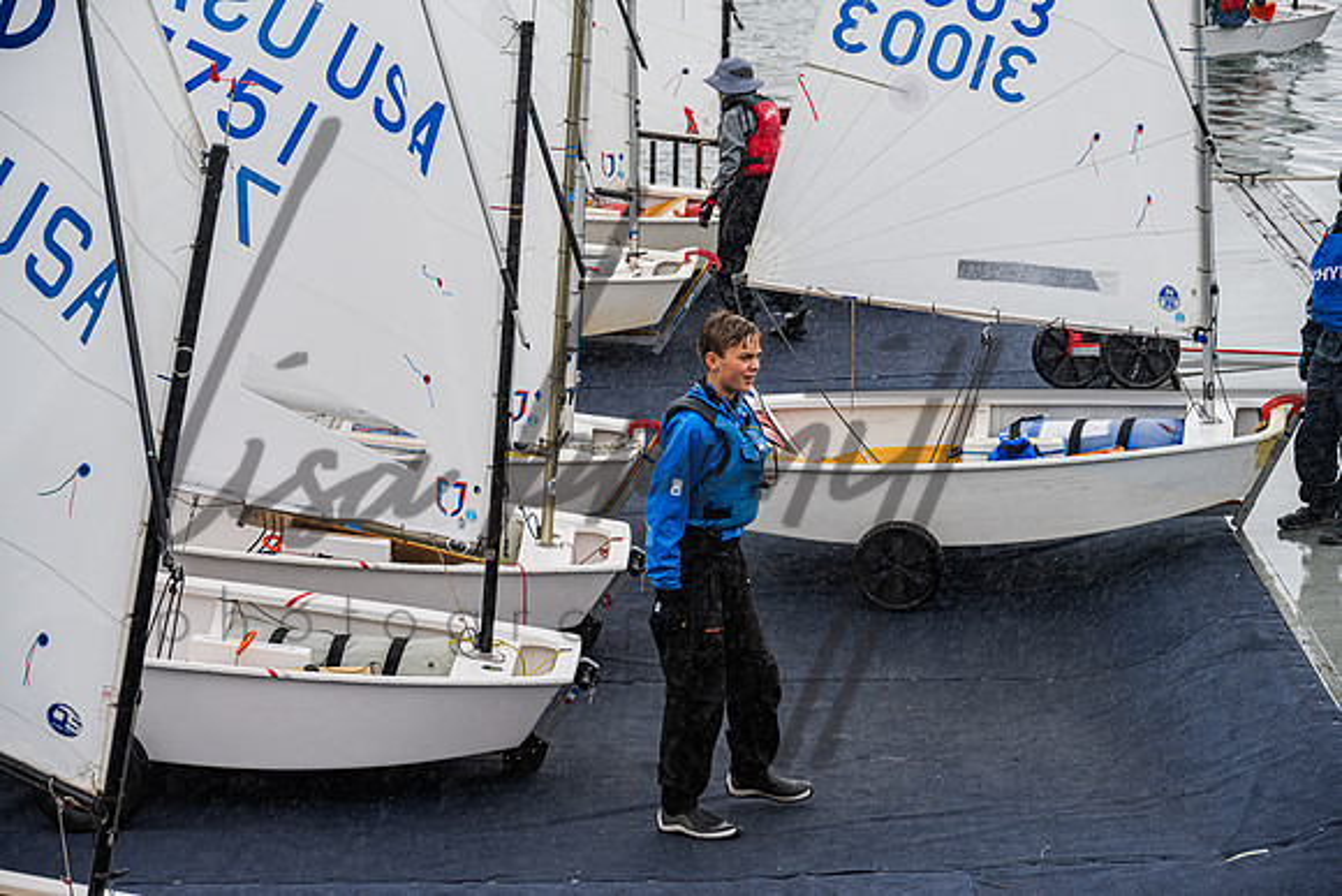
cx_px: 671
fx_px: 3467
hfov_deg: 21.9
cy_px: 448
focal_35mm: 93
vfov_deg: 14.7
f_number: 6.3
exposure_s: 1/500
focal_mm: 93
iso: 280
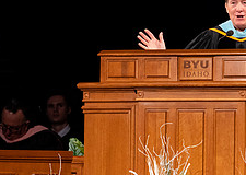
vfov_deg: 2.9
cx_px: 189
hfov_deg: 4.1
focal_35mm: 498
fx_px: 3474
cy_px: 120
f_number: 2.8
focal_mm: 160
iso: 1000
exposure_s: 1/200
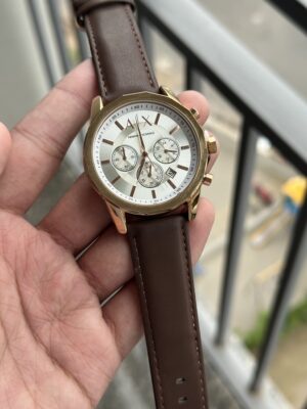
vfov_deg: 39.7
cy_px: 204
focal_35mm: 48
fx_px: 568
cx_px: 154
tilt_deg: -55.7
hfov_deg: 30.3
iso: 64
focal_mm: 6.86
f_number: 1.78
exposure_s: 1/1050
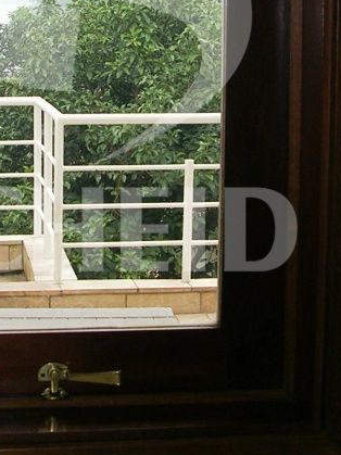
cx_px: 68
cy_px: 78
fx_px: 1143
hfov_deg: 16.8
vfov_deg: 22.2
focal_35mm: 87
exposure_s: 1/266
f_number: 2.8
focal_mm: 5.8
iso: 50
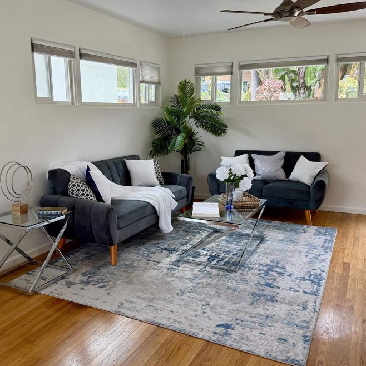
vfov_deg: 49.7
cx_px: 164
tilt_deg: -10.1
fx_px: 395
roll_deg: +1.1
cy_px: 181
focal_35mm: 33
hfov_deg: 49.7
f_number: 1.78
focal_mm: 6.76
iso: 80
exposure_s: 1/322
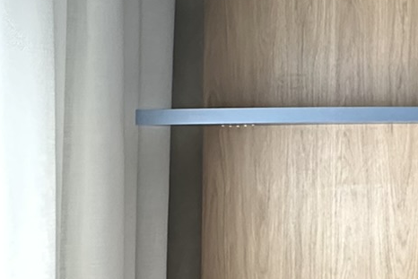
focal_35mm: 64
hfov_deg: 22.9
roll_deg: -0.4
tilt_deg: +2.9
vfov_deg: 21.2
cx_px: 684
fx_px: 743
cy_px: 101
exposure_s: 1/92
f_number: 2.2
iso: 320
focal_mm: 2.22
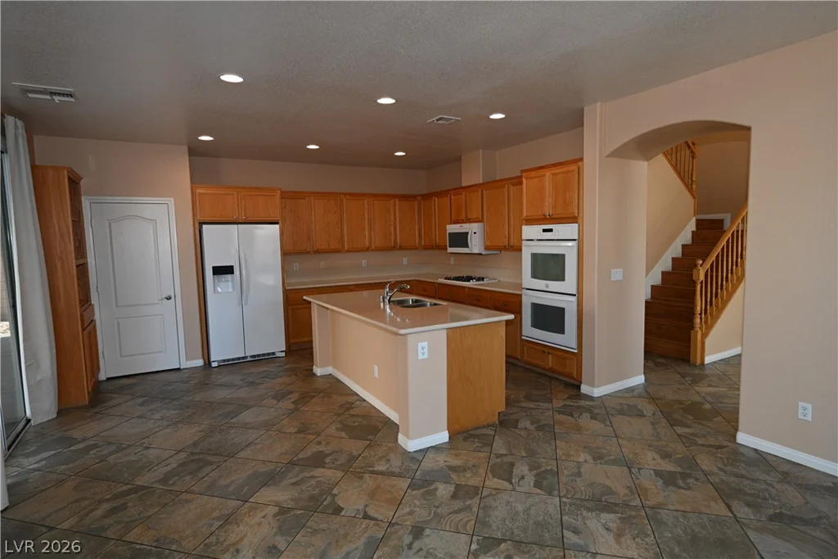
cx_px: 419
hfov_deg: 86.9
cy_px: 280
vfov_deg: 64.6
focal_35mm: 19
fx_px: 442
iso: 450
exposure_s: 1/60
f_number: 4
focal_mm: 19
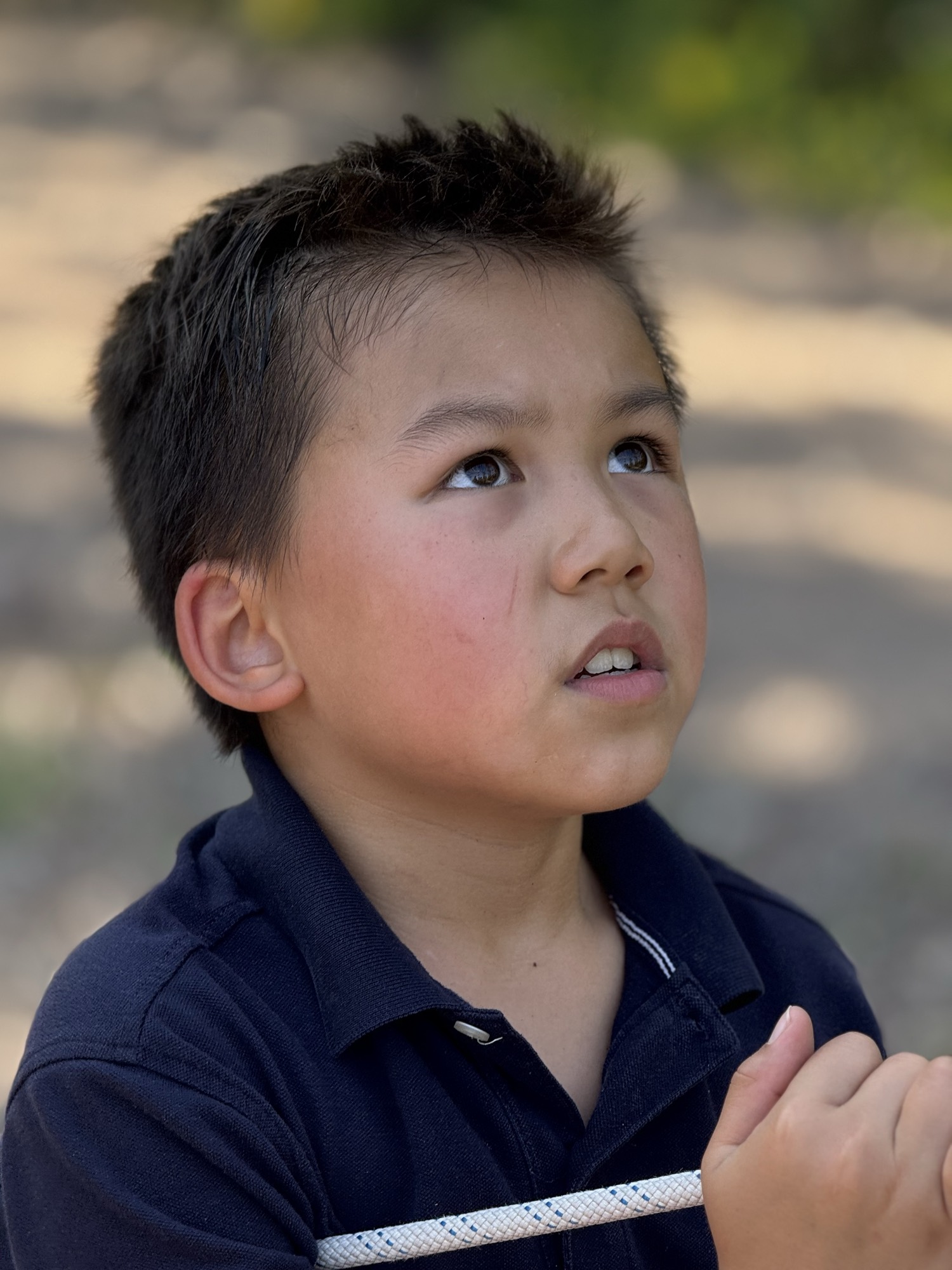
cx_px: 476
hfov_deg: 12.3
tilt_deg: -12.4
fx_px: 4400
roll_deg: -1.4
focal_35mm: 120
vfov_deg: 16.4
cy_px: 635
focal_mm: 15.66
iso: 50
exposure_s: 1/184
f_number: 2.8
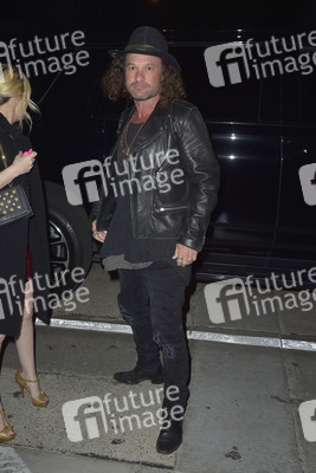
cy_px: 236
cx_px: 158
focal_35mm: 34
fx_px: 447
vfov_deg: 55.8
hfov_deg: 38.9
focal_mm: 34
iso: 400
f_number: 6.3
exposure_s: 1/250
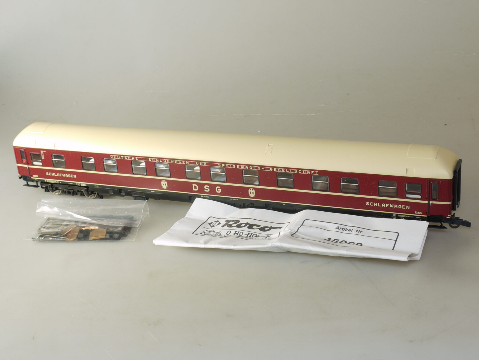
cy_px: 180
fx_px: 733
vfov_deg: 27.5
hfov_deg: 36.2
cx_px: 240
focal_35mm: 53
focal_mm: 19
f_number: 10
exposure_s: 1/13
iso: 100
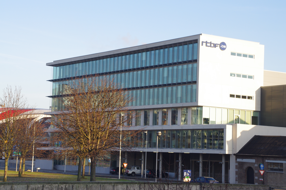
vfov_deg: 16.6
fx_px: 651
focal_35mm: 82
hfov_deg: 24.8
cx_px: 143
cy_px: 95
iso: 400
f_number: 11
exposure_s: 1/200
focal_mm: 55
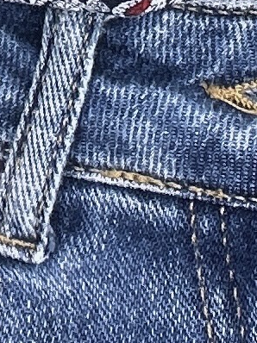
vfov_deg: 7.8
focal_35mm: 233
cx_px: 159
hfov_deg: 6.4
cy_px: -528
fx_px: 2309
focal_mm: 2.69
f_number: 1.9
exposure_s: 1/100
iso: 50
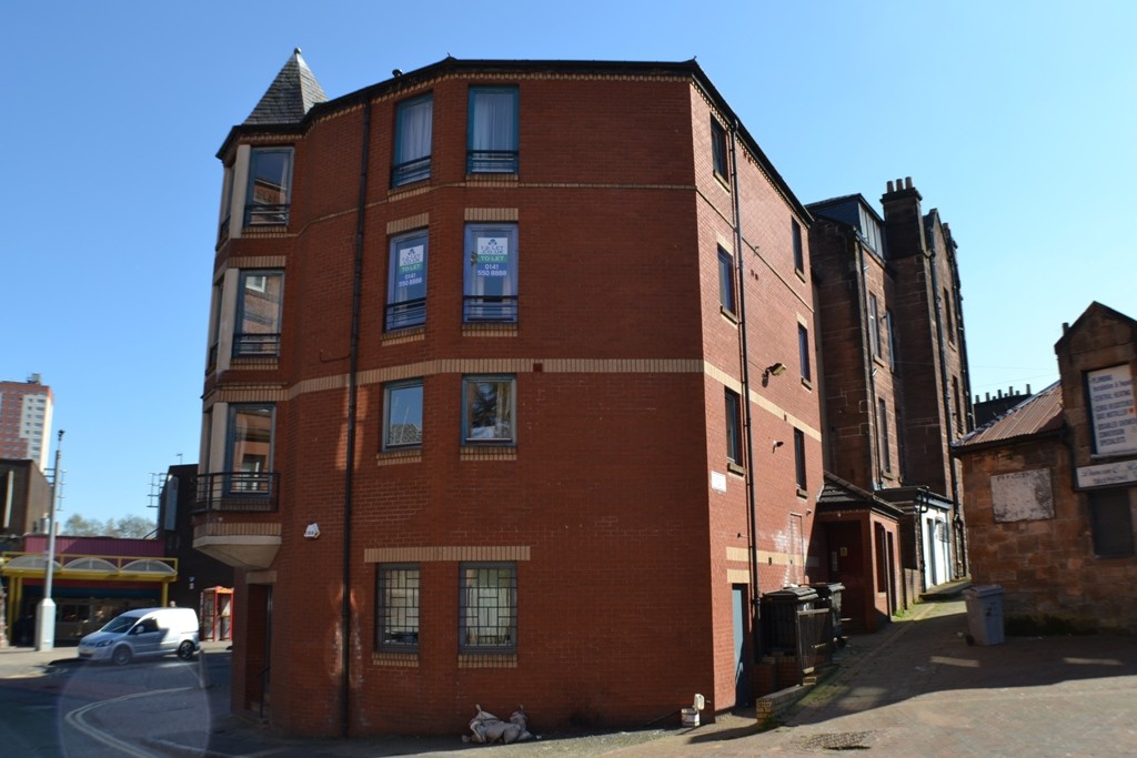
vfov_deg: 34.2
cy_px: 379
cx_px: 568
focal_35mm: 39
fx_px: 1232
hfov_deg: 49.5
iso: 100
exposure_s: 1/200
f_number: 5.6
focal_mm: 26
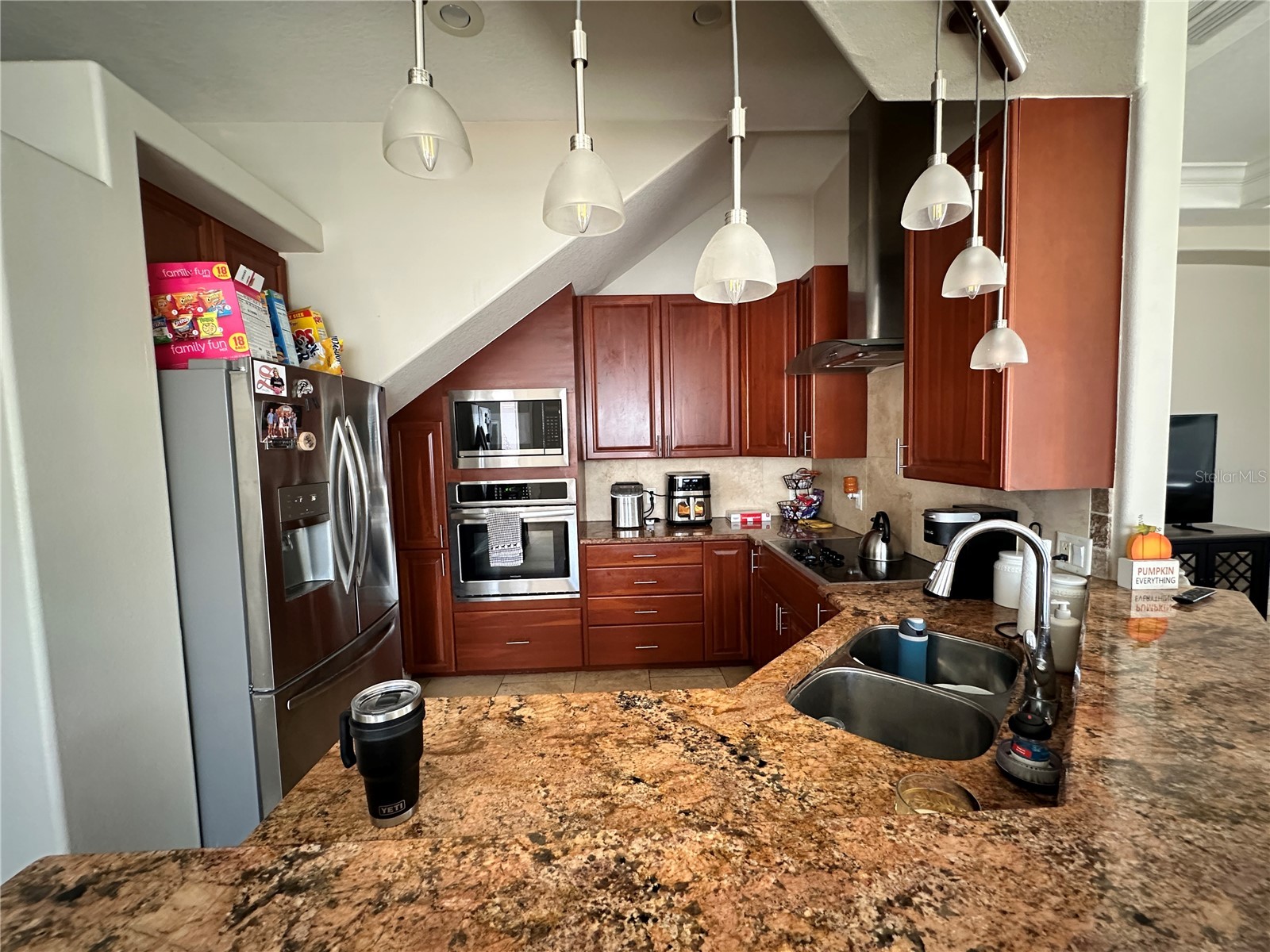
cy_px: 476
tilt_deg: -4.0
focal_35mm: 14
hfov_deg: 102.1
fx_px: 514
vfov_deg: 85.7
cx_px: 635
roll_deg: +0.6
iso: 320
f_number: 2.2
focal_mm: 2.22
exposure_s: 1/60
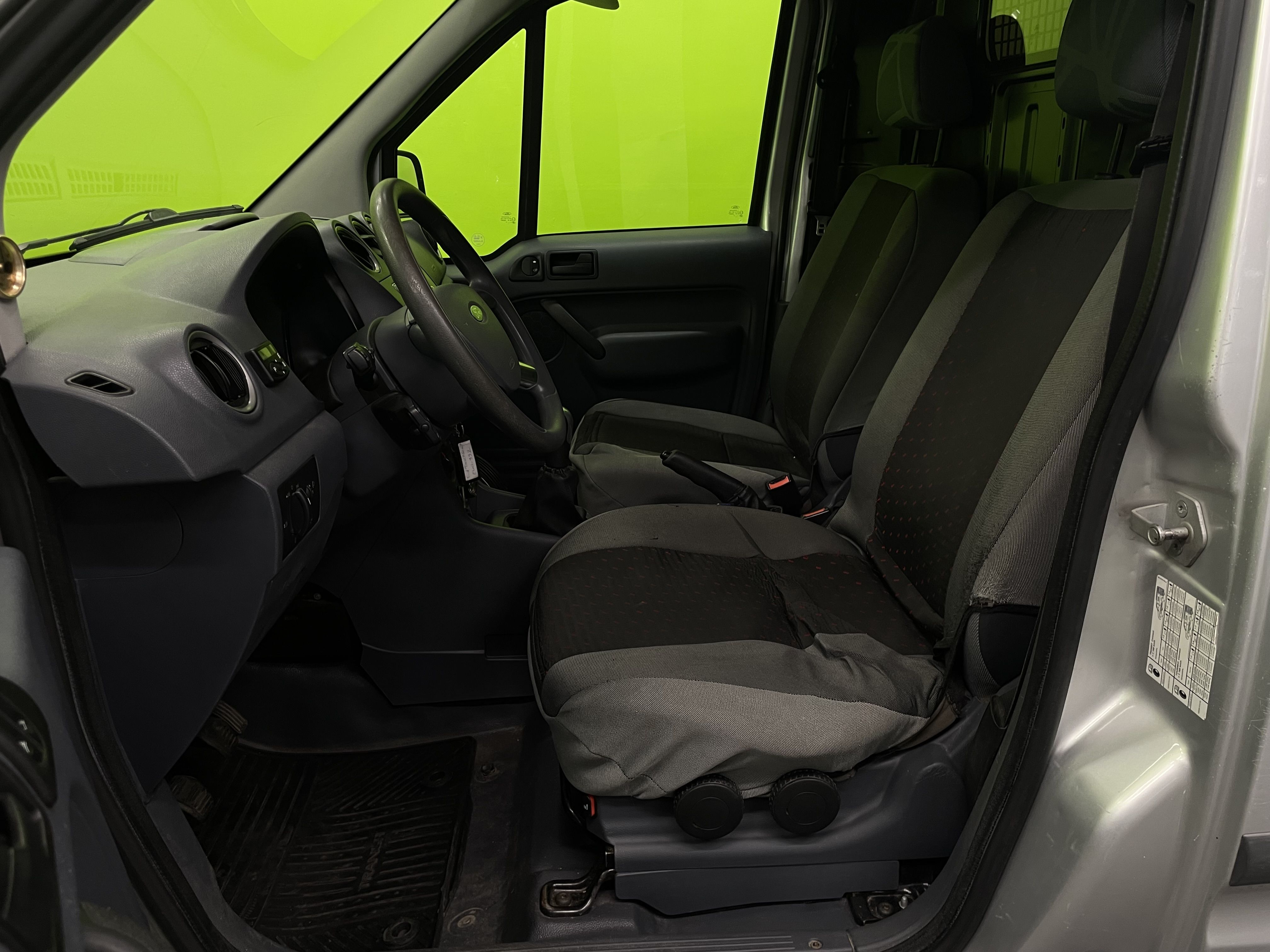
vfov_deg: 53.1
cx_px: 635
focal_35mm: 26
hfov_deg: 67.3
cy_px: 476
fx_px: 954
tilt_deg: -19.1
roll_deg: +0.6
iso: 80
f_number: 1.6
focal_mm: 4.2
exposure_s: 1/50
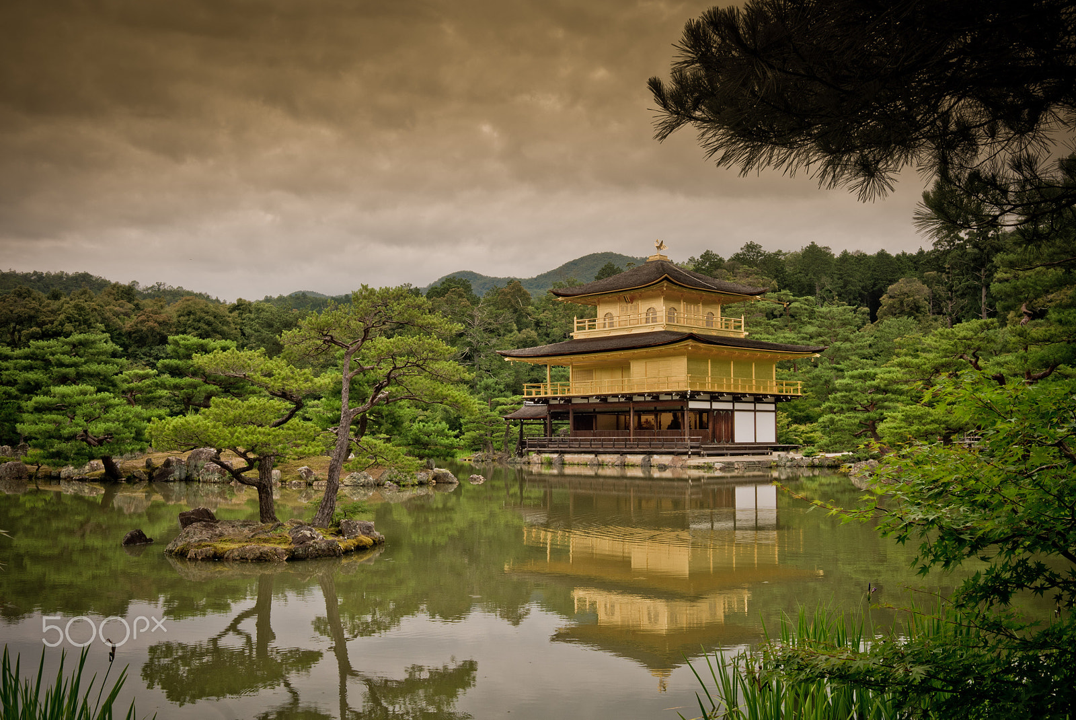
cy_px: 360
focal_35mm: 36
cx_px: 538
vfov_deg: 36.9
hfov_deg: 53.1
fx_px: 1077
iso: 100
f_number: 11
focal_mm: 24
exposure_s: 1/125
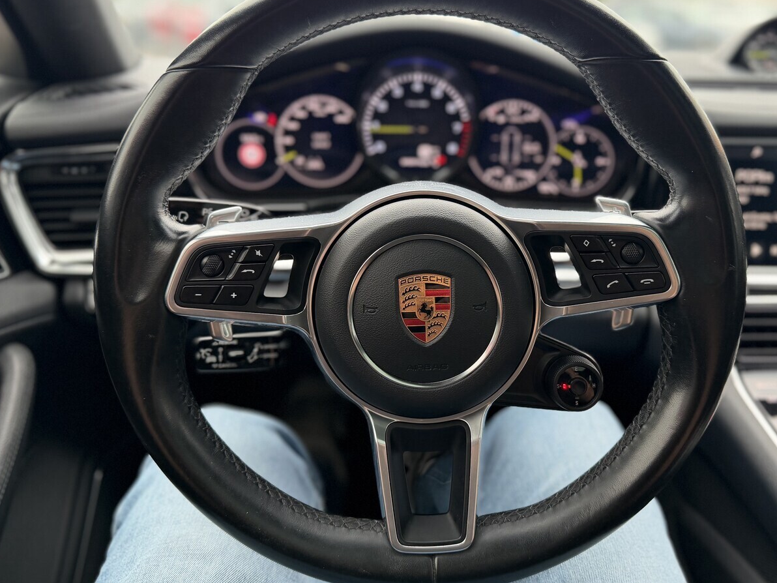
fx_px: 651
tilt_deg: -19.7
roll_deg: -0.6
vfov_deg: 48.1
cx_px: 422
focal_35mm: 29
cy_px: 254
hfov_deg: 61.6
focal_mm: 6.76
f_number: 1.78
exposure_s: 1/119
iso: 200
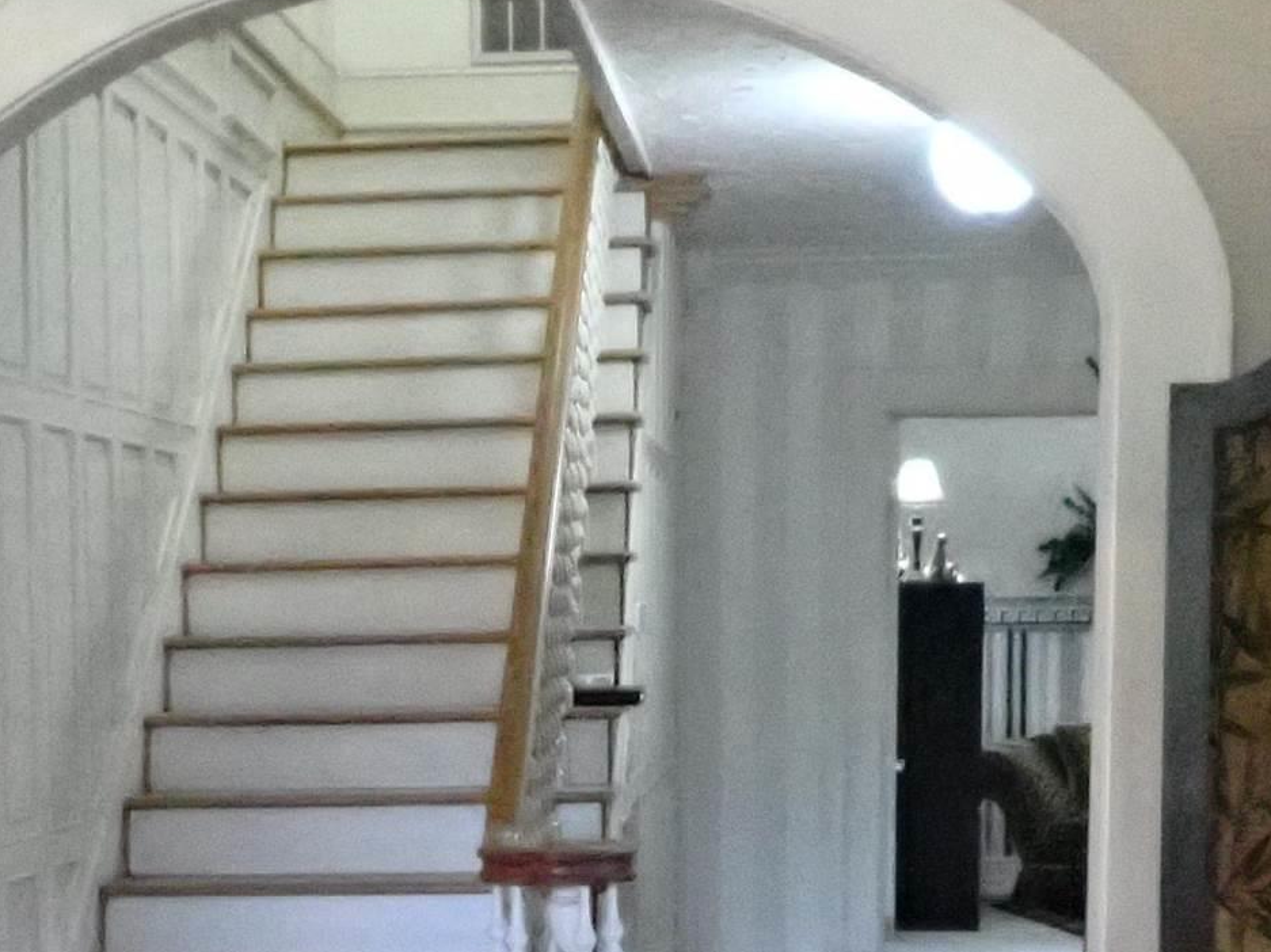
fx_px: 3010
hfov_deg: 23.7
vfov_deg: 17.5
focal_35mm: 82
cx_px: 362
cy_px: 1005
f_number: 2
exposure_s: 1/200
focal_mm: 4.5
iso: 4000
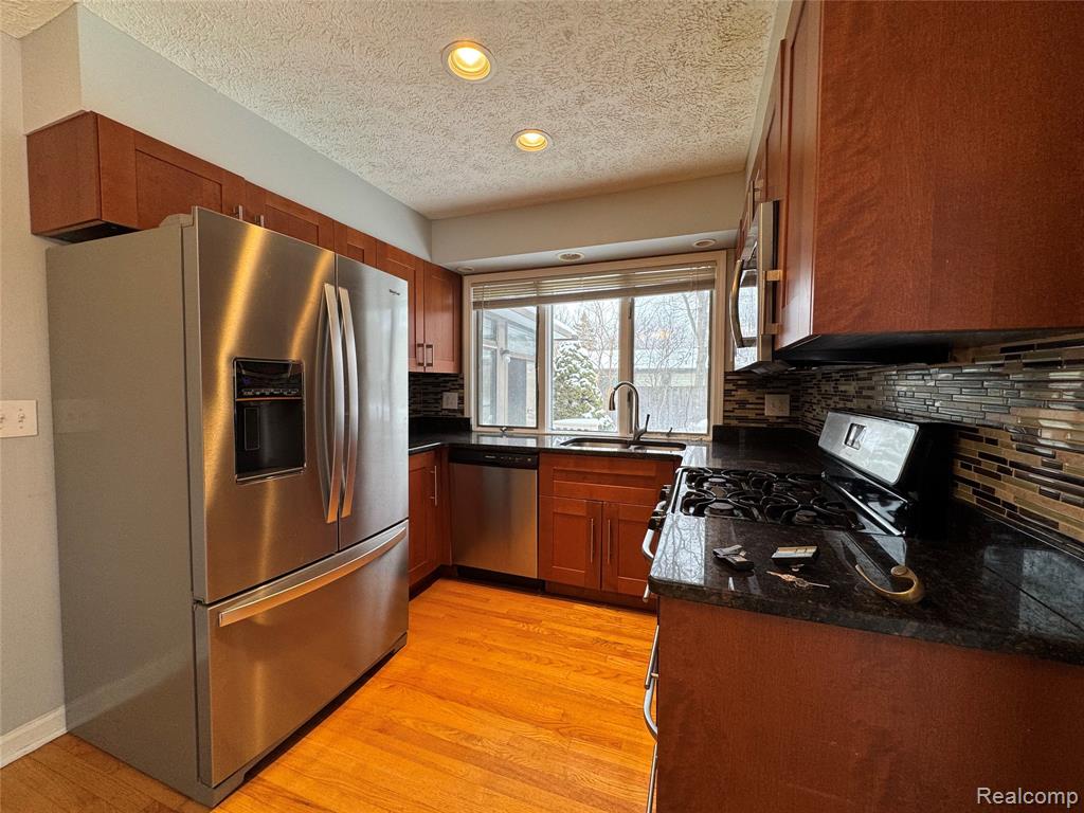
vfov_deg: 85.7
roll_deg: -0.1
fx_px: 438
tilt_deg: -3.5
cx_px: 542
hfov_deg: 102.1
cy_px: 406
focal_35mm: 14
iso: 100
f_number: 2.2
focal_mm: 2.22
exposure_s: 1/120
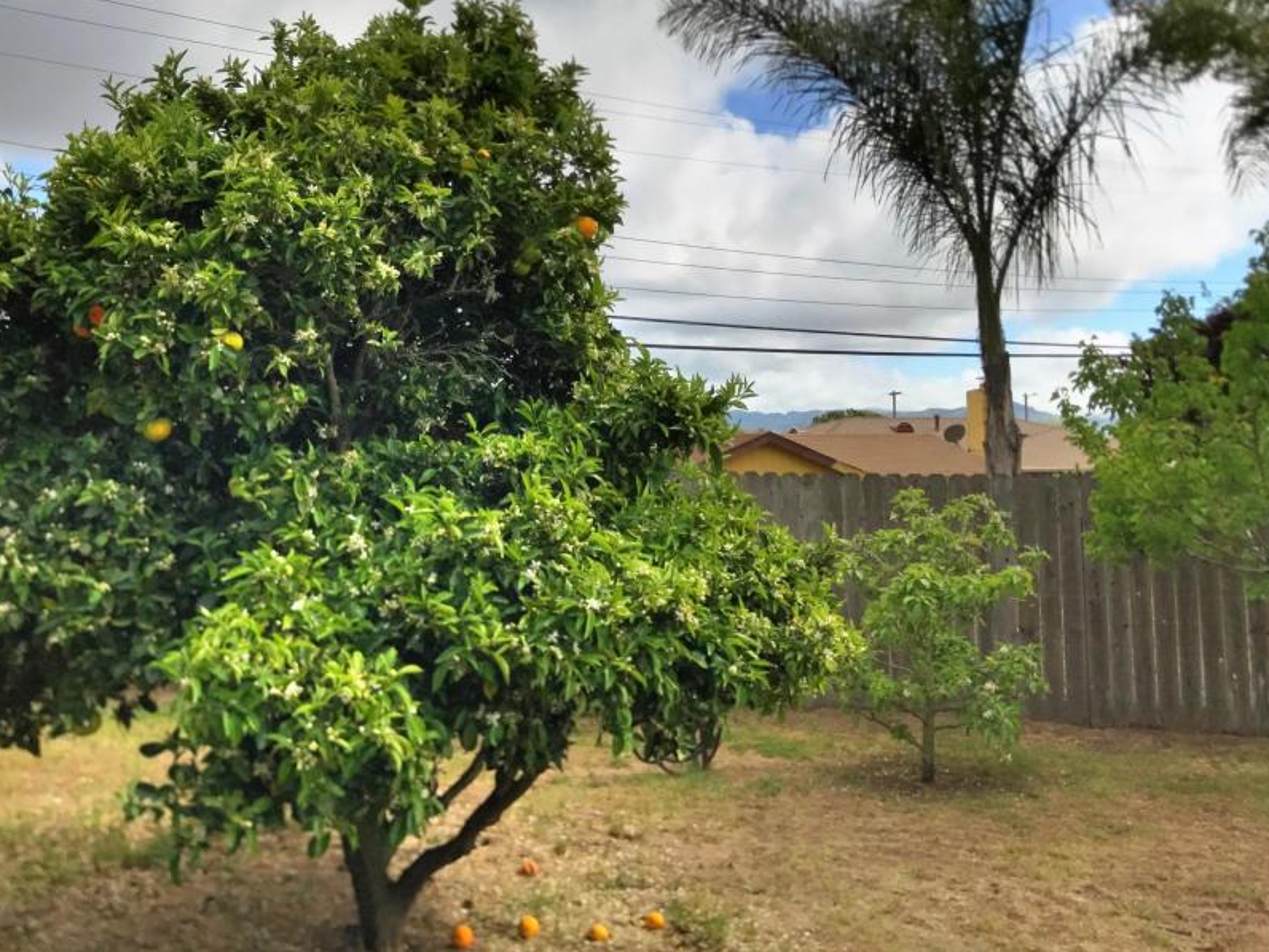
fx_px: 1320
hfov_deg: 51.3
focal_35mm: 36
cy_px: 367
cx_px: 566
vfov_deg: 39.4
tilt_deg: +5.0
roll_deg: -0.4
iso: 25
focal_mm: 3.99
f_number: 1.8
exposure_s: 1/32258
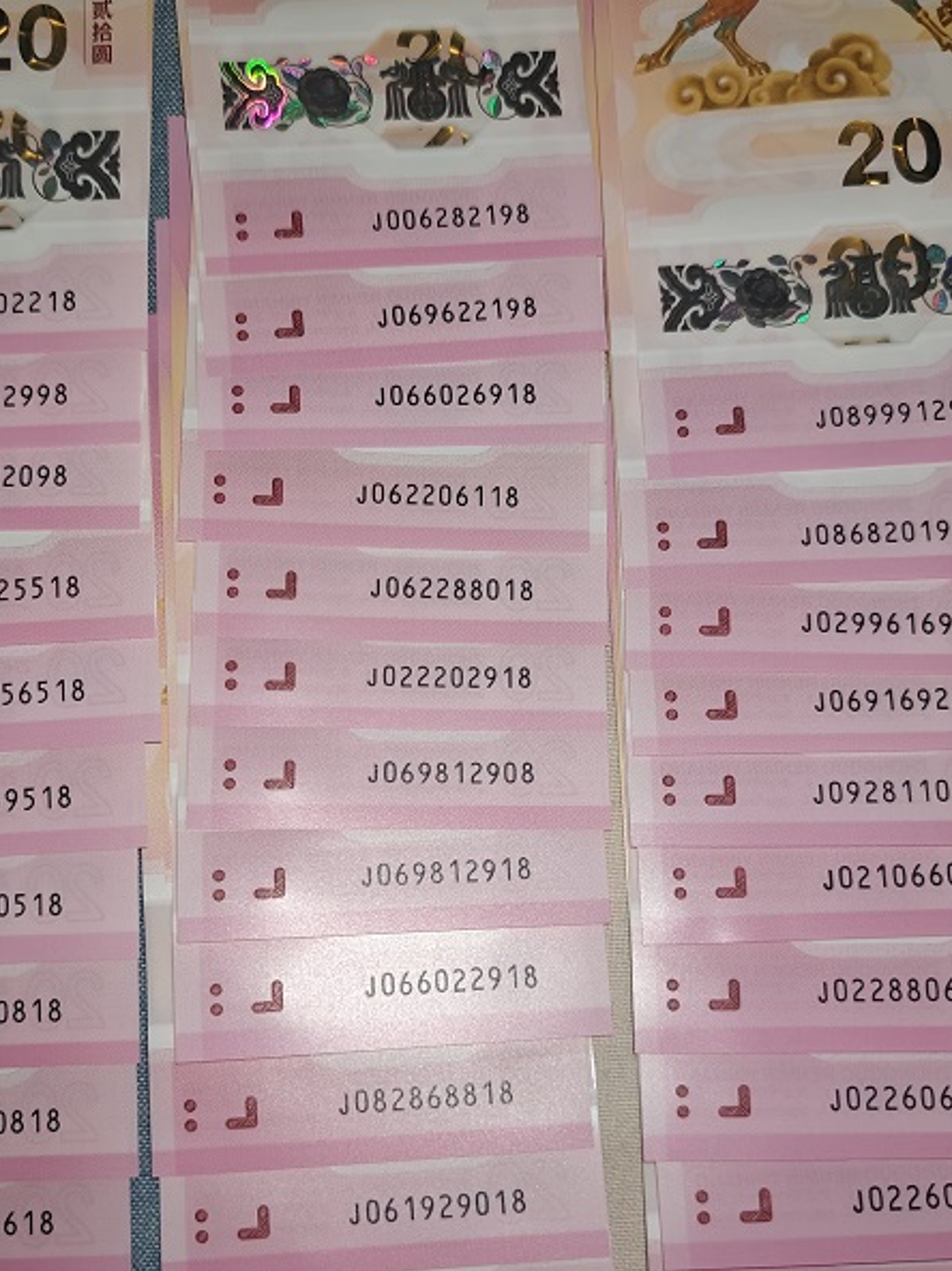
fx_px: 1285
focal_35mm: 35
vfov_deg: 52.6
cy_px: 692
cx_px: 435
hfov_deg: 40.6
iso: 500
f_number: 1.6
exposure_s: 1/93
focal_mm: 6.06
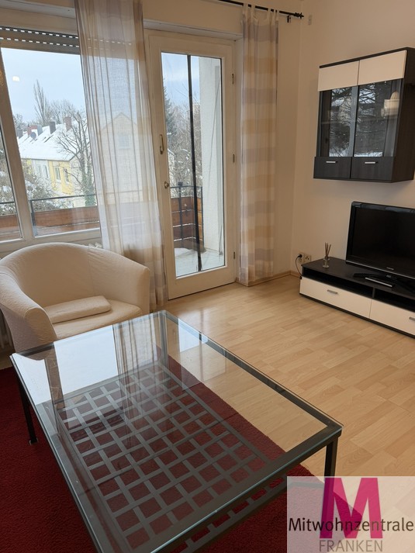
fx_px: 384
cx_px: 208
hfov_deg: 56.8
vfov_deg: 71.6
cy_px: 276
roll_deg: +1.5
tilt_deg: -18.4
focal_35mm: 24
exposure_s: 1/100
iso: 125
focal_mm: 6.76
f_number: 1.78
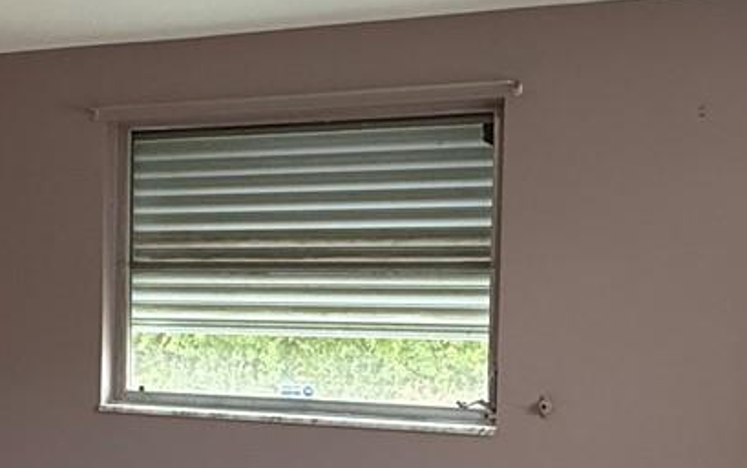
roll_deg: -0.7
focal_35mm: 58
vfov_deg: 22.2
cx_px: 245
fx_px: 1181
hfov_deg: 34.7
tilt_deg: -2.2
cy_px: 356
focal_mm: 2.22
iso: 250
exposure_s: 1/99
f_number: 2.2
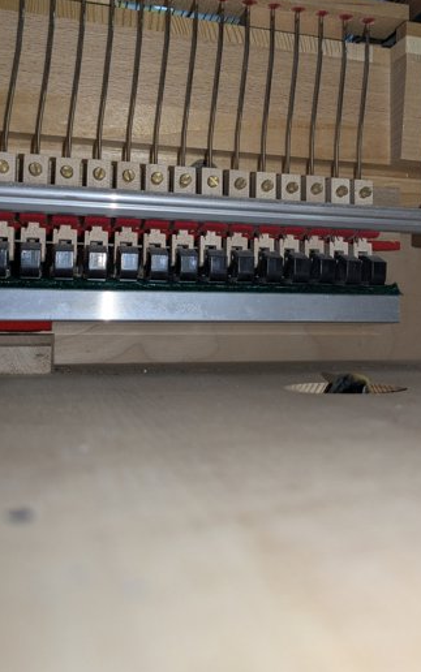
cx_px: 310
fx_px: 678
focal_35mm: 37
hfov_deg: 33.9
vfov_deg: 52.1
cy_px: 250
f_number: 1.89
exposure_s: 1/120
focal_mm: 5.43
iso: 80
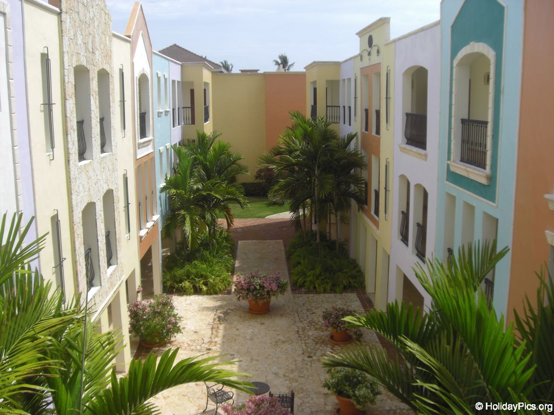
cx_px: 277
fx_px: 608
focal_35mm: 38
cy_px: 208
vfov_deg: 37.7
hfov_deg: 49.0
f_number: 8
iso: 64
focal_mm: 6.2
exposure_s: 1/160
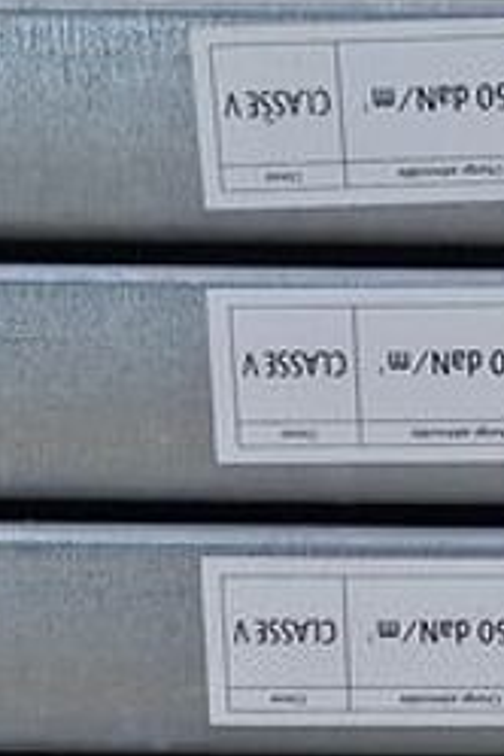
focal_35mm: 128
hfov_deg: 10.4
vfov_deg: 15.4
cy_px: 912
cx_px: 756
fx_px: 2688
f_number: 1.8
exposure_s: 1/590
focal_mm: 5.54
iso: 40
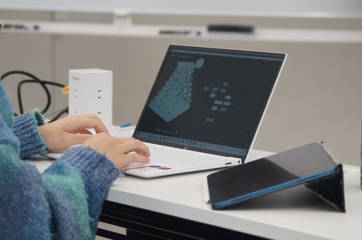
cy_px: 120
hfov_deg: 16.1
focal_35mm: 128
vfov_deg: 10.7
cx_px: 181
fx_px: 1281
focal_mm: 85
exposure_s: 1/160
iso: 800
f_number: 4.5
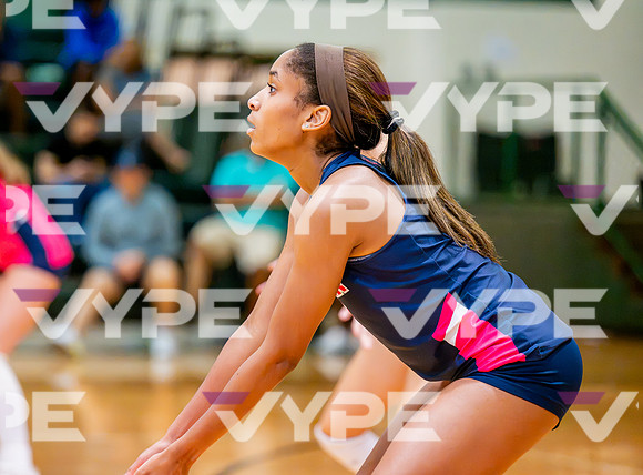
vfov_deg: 8.7
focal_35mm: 170
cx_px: 243
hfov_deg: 11.7
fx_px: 3136
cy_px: 207
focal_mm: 140
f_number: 2.8
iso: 12800
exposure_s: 1/800
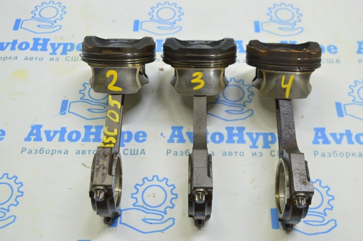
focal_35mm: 46
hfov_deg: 42.4
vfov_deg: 28.9
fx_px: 468
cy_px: 120
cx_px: 182
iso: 400
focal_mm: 31
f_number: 5.6
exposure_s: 1/20
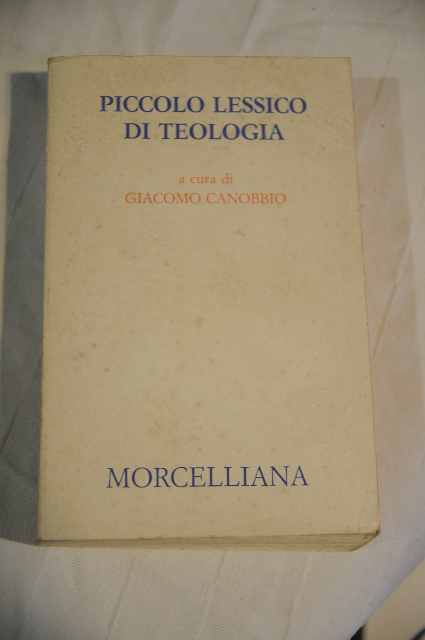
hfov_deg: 22.6
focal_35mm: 60
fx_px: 1065
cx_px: 212
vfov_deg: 33.4
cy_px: 320
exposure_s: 1/30
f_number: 2.8
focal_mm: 40
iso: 200
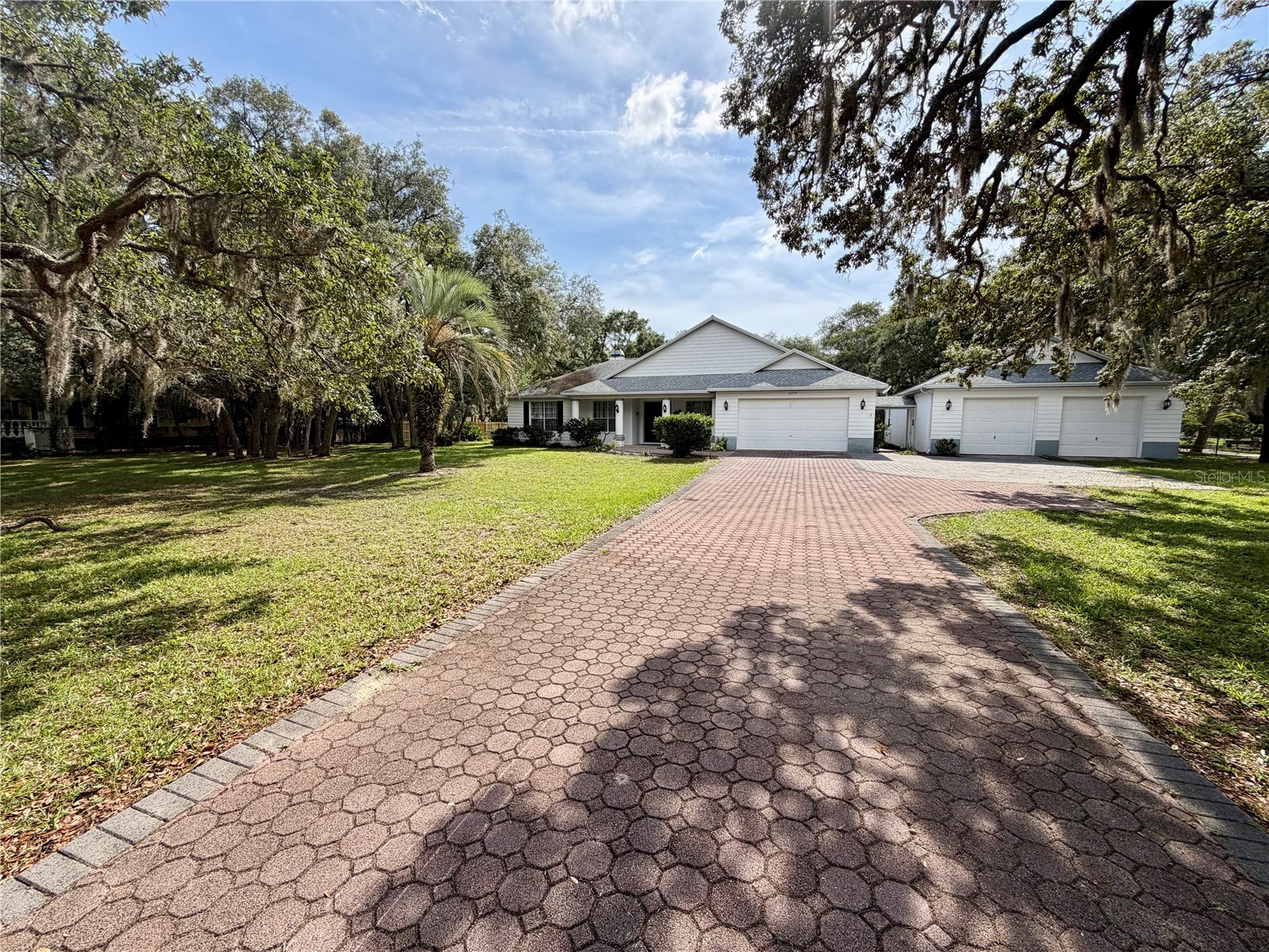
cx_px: 634
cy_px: 476
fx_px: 513
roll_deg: -0.4
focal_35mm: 14
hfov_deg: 102.1
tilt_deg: -5.8
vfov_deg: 85.7
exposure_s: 1/970
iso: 32
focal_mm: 2.22
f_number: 2.2
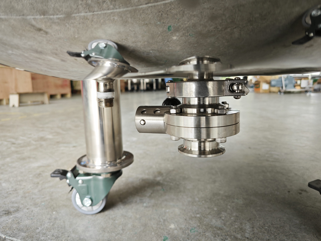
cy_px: 120
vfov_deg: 58.9
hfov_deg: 73.9
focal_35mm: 23
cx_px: 160
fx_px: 213
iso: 125
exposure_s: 1/100
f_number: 1.8
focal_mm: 5.43
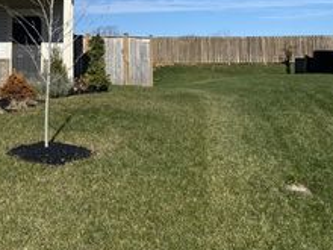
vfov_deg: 23.9
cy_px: 11
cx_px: -41
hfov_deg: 29.3
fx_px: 568
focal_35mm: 59
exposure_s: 1/5495
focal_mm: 4.25
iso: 32
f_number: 1.8
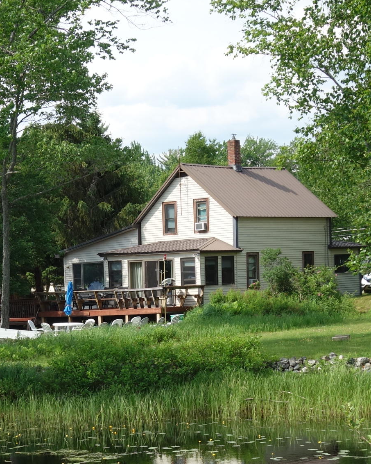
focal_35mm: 97
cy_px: 375
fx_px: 1331
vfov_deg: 19.5
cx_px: 13
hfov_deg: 15.6
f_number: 5.6
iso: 125
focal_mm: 14.57
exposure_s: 1/250
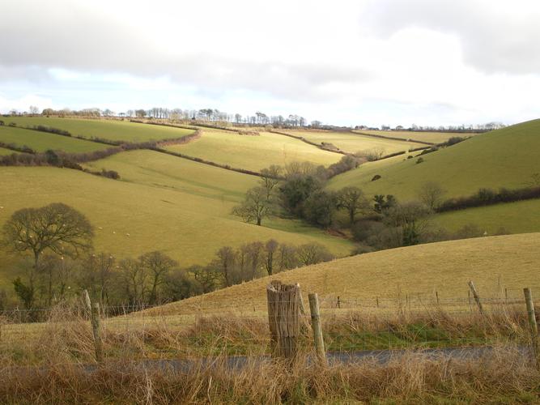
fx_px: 920
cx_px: 270
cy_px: 202
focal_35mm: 59
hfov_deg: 32.7
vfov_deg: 24.8
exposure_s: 1/100
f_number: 5.9
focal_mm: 10.3
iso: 50
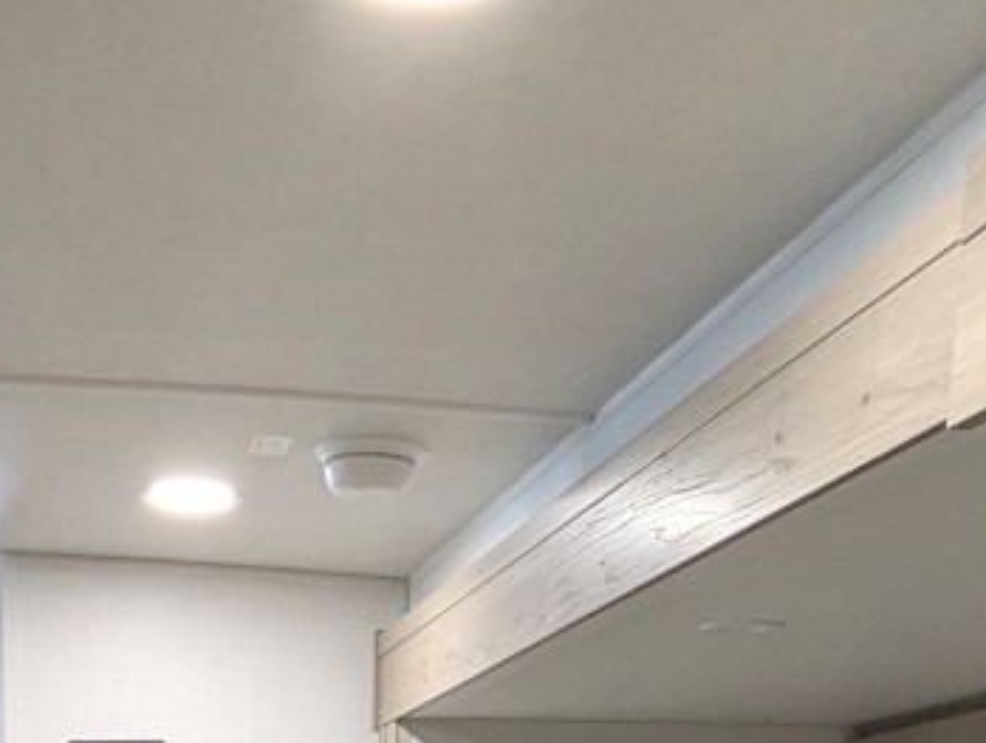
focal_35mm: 64
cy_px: 1212
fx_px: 1826
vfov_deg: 19.2
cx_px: 44
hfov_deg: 28.7
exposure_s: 1/59.3
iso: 228
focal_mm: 2.35
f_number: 2.2
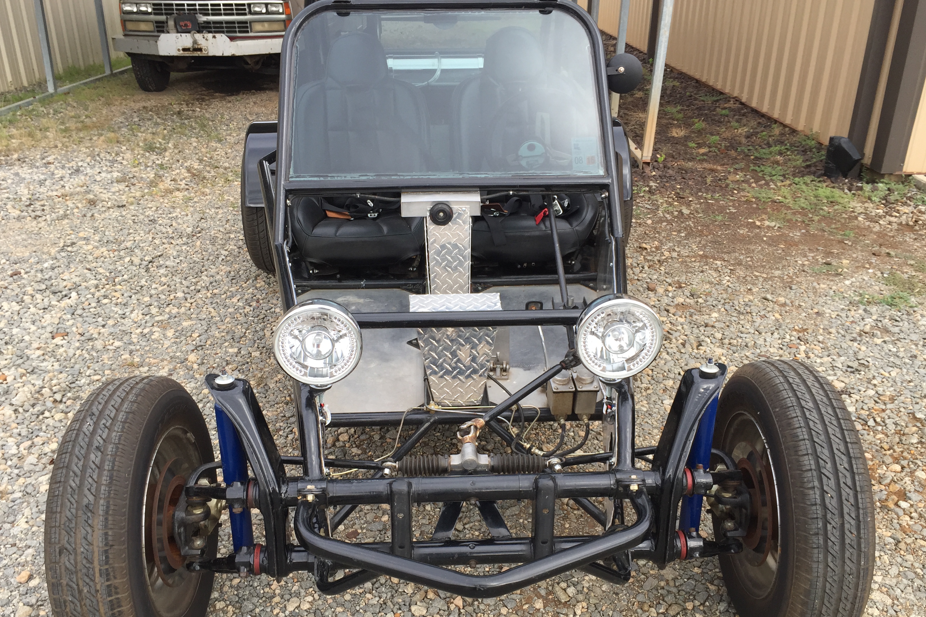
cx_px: 454
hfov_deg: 60.3
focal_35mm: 31
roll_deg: -1.5
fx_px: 797
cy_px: 355
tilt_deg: -25.8
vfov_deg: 42.2
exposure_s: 1/395
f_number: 2.2
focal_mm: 4.15
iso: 32
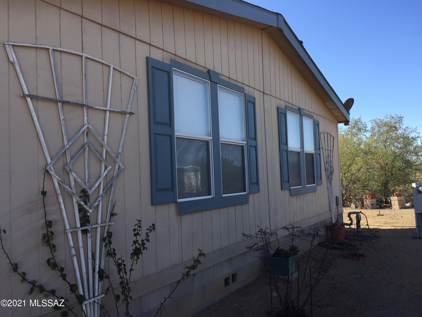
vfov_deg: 48.2
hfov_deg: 61.7
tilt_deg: +2.7
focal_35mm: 29
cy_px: 158
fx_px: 354
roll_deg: +2.1
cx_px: 211
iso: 32
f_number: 2.2
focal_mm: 4.15
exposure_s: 1/920
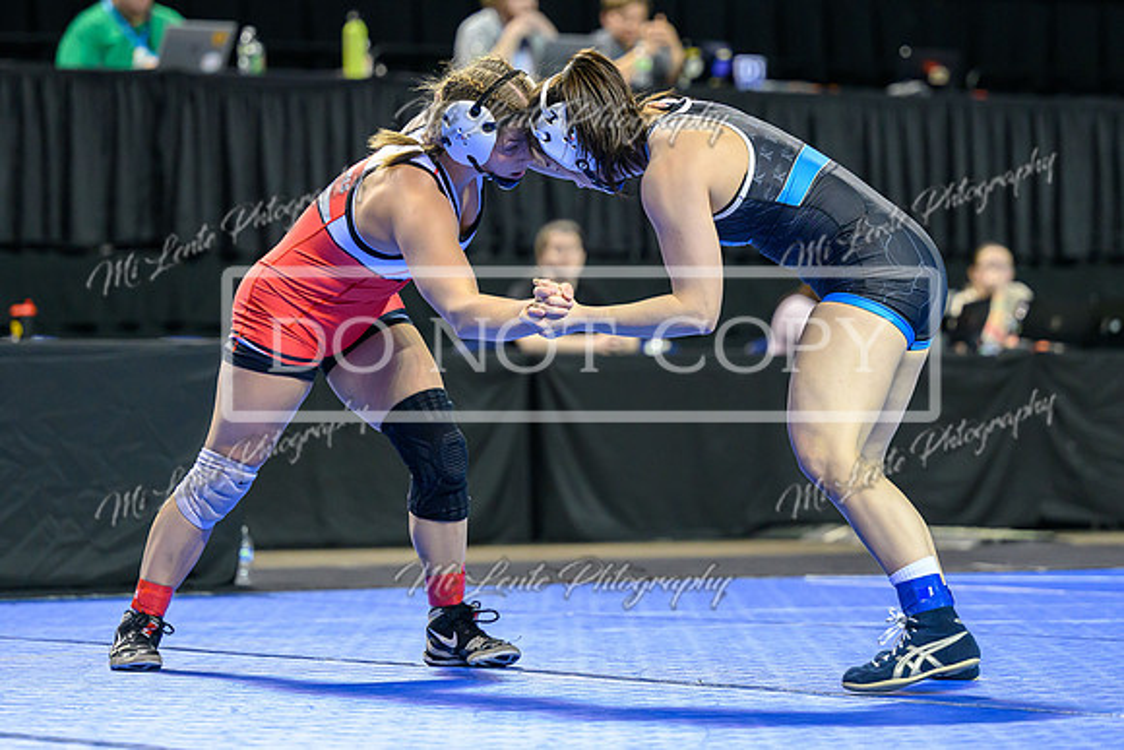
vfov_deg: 7.8
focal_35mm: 175
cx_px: 556
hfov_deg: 11.7
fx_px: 5480
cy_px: 258
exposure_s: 1/800
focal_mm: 125
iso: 3200
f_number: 2.8
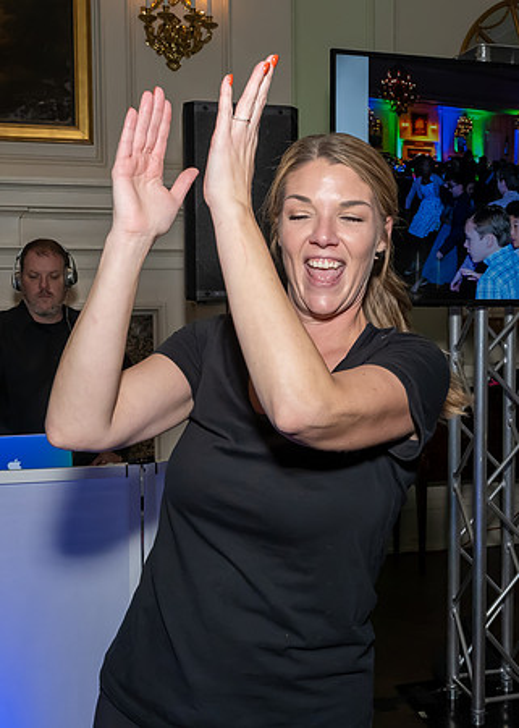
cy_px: 340
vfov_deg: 43.9
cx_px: 387
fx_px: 903
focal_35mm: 44
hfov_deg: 31.5
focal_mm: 17
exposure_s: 1/250
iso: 1000
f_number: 7.1
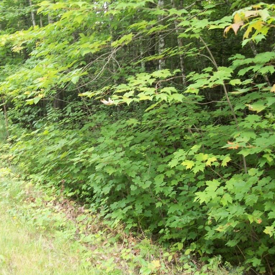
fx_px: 342
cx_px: 121
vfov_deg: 43.9
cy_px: 138
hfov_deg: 43.8
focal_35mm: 38
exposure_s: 1/30
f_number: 2.9
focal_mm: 5.7
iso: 80
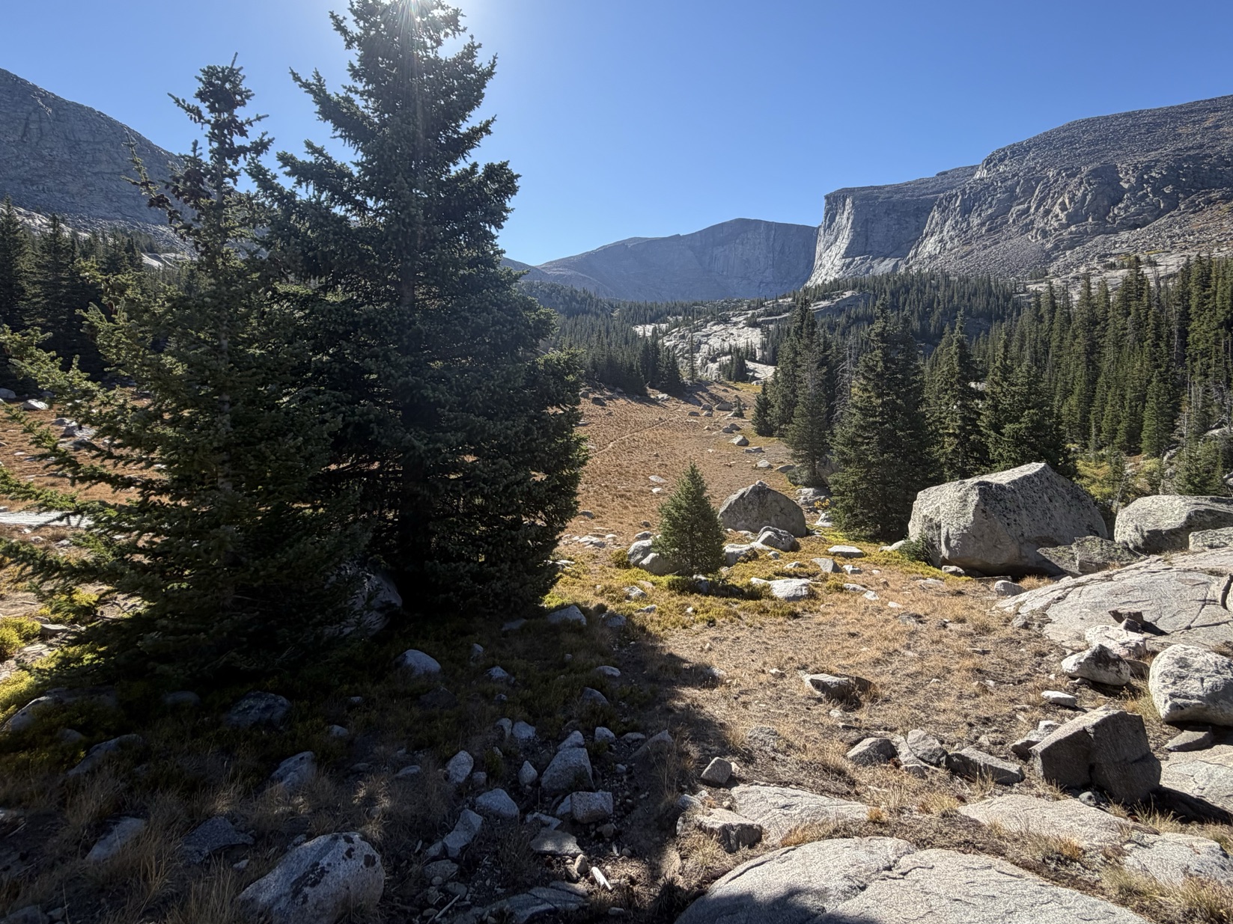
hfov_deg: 90.9
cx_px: 653
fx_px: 605
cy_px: 370
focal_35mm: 17
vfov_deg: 73.9
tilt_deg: -2.0
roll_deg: -0.3
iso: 40
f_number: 2.2
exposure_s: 1/734
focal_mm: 2.22
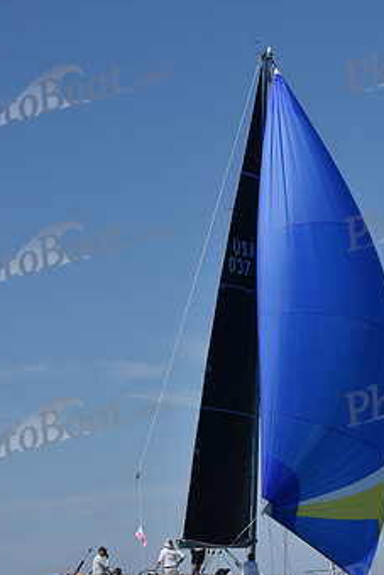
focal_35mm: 133
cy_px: 320
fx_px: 2126
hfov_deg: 10.3
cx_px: 258
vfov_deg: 15.4
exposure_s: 1/800
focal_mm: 78
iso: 250
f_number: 7.1
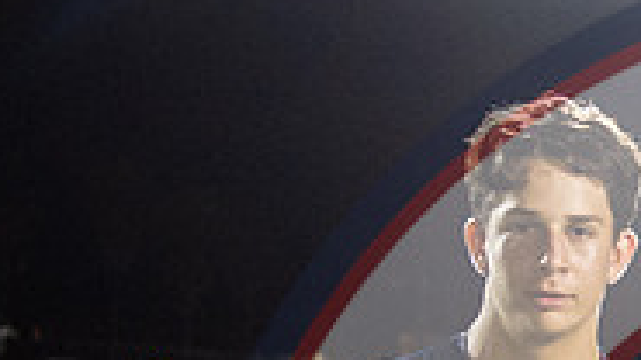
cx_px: 988
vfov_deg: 8.1
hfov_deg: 13.6
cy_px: 475
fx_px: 2515
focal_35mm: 148
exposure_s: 1/1000
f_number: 2.8
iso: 5000
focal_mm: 38
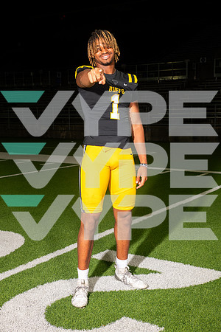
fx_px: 442
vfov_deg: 41.1
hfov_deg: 28.1
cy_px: 166
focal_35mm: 48
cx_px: 110
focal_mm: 48
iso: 800
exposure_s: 1/320
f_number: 7.1
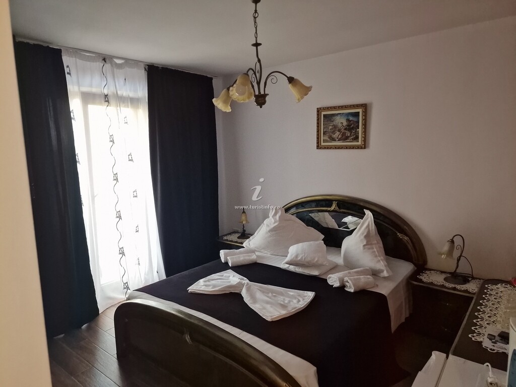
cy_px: 194
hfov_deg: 73.9
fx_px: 343
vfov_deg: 58.9
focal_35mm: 23
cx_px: 258
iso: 200
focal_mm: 6.4
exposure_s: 1/50
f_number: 1.8
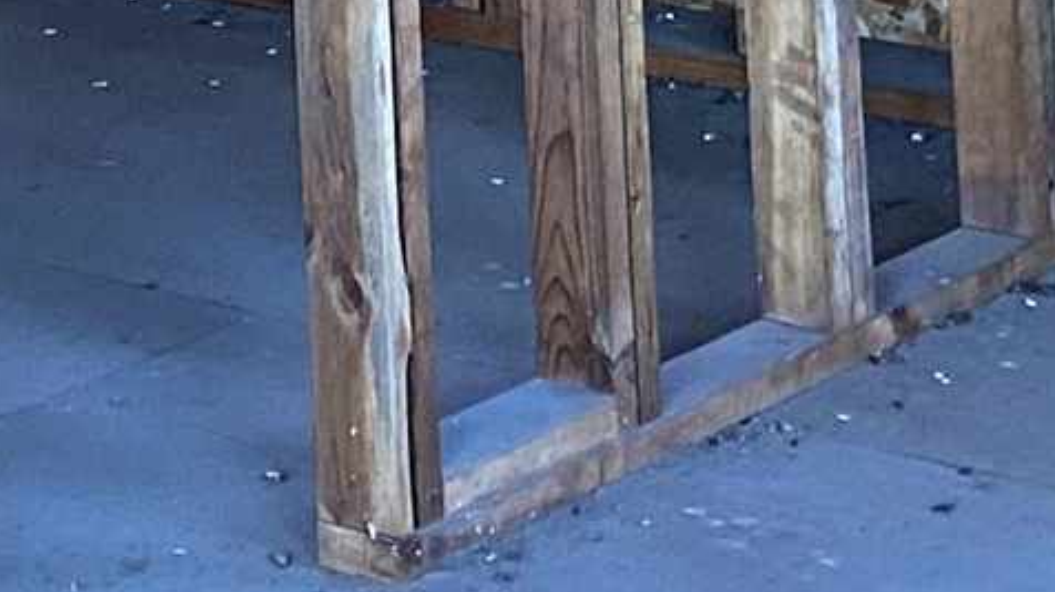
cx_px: -585
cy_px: -1891
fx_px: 5116
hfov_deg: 11.3
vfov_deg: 5.6
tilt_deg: +6.9
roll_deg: +1.2
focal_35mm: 183
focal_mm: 4.25
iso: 125
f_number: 1.8
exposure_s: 1/81
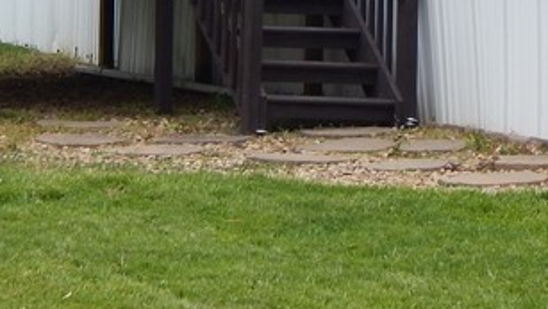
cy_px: -313
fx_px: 2849
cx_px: 512
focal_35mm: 196
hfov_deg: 10.9
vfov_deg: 6.0
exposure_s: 1/125
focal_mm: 9.7
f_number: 3.8
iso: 125
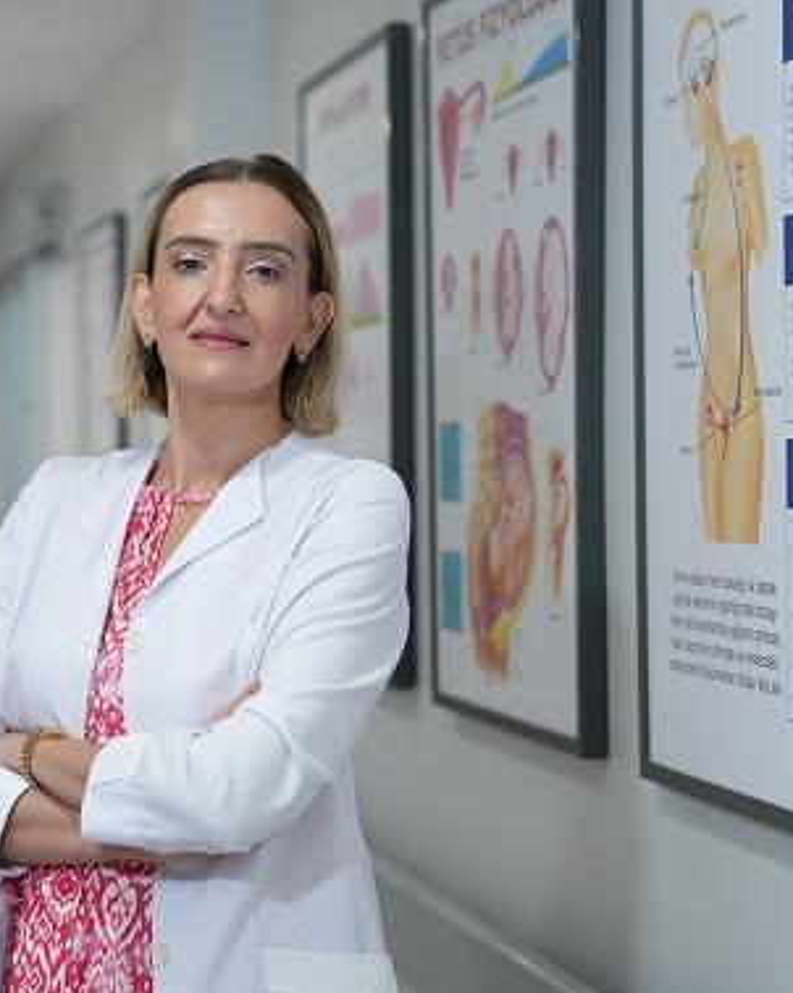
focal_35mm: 99
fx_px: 2907
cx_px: 177
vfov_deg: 19.4
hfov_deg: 15.5
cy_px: 496
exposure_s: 1/50
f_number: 2.8
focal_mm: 70
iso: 200
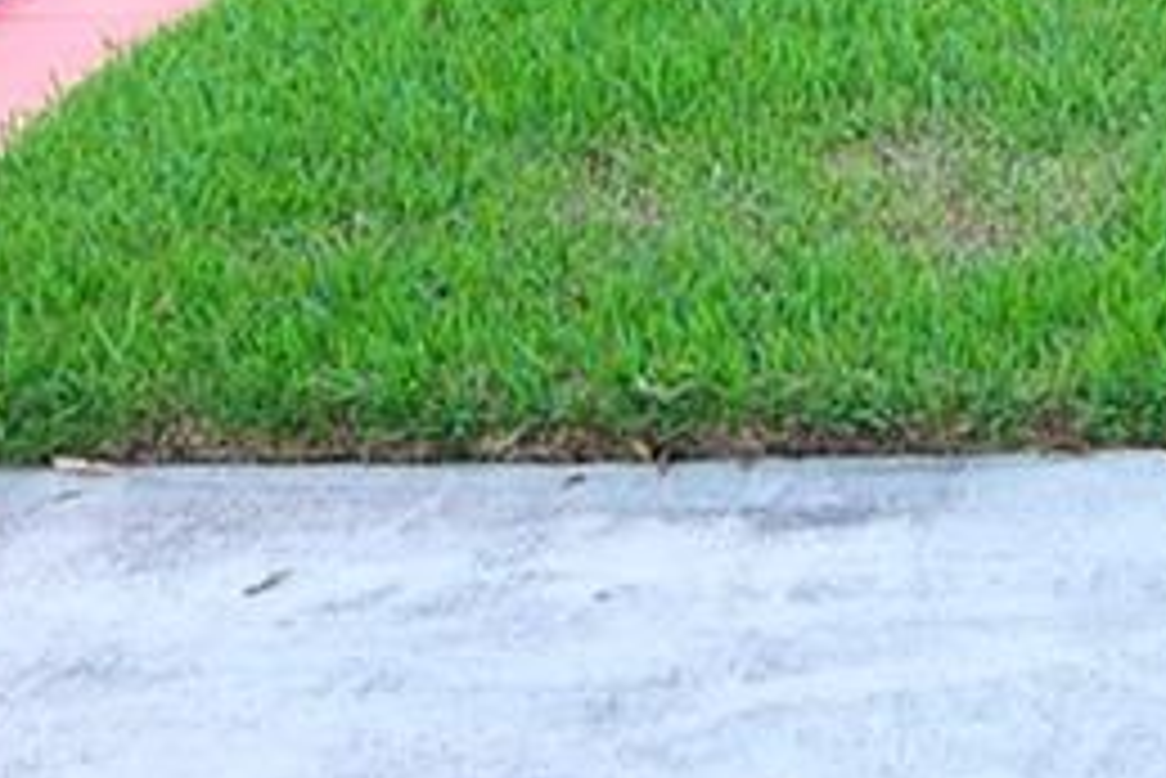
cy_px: -108
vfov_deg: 15.9
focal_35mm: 83
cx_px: 1378
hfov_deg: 22.6
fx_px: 2690
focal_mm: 14
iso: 200
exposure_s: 1/5
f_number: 7.1
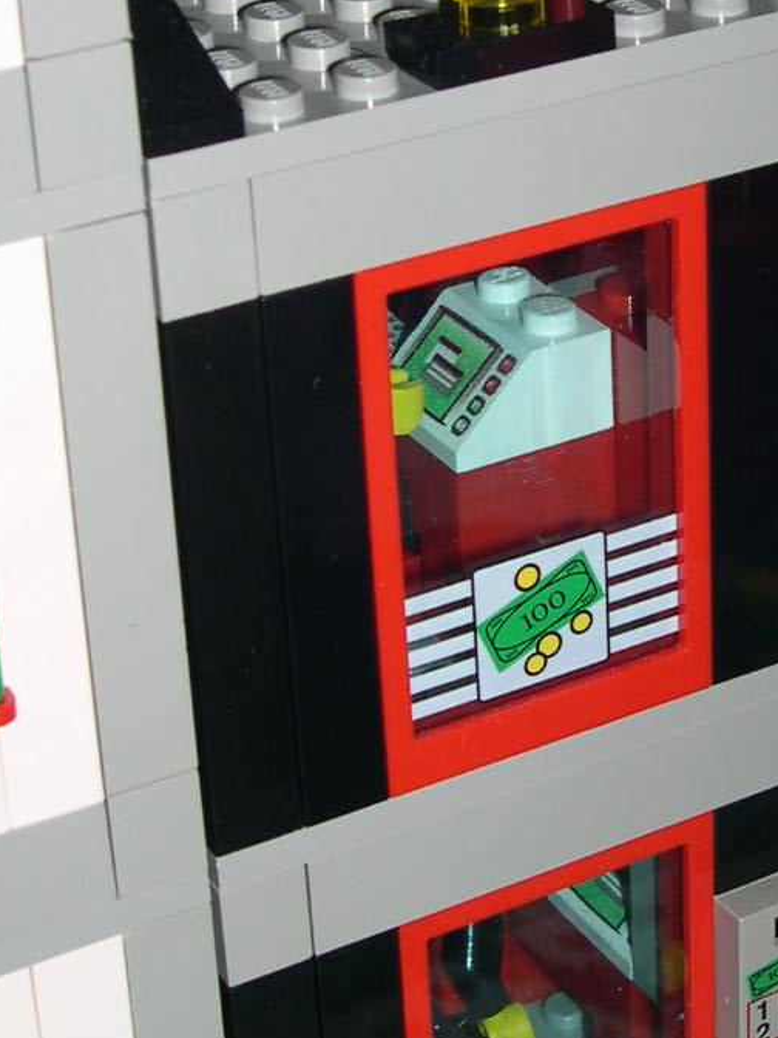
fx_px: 2997
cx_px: 647
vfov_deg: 19.5
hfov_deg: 14.7
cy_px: 307
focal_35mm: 100
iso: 100
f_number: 8
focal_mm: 9
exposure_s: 1/60
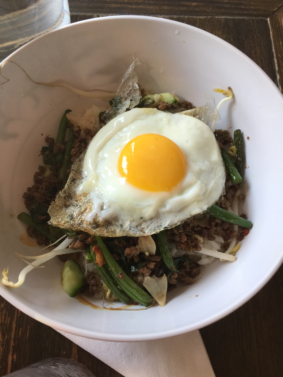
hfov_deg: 48.2
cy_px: 188
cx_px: 142
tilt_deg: -72.1
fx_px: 316
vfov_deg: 61.7
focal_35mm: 29
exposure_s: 1/40
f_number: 2.2
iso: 32
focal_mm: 4.15
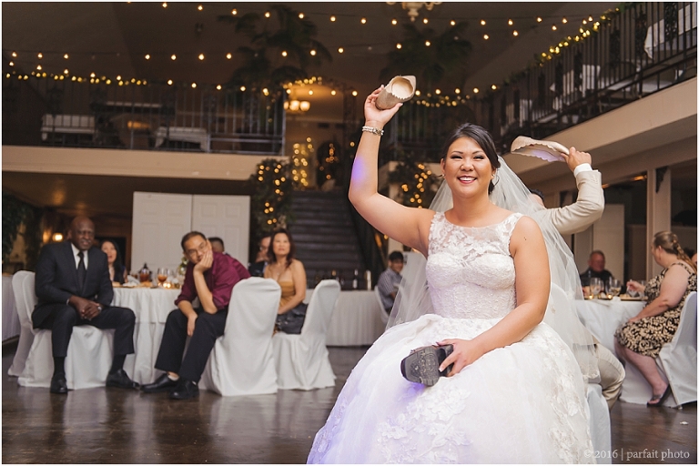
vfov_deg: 28.1
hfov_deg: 41.1
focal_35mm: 48
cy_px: 233
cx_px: 350
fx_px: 932
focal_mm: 48
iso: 320
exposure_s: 1/200
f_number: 2.8
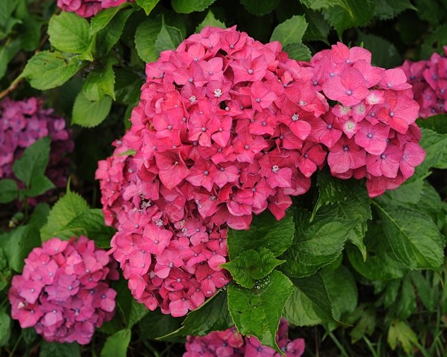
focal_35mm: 59
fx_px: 780
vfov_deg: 25.8
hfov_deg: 32.0
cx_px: 222
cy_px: 171
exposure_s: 1/500
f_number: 5.6
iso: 400
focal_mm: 50
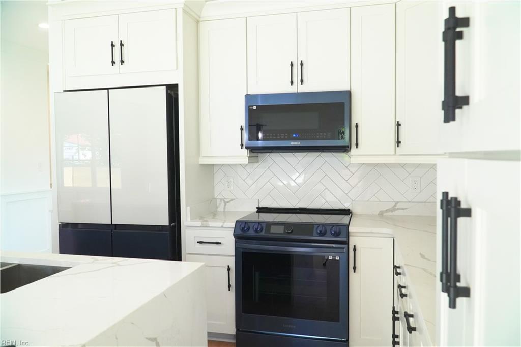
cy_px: 174
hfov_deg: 67.4
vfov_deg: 47.9
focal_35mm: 27
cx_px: 260
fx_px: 391
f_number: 6.3
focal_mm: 18
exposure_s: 1/125
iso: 2000
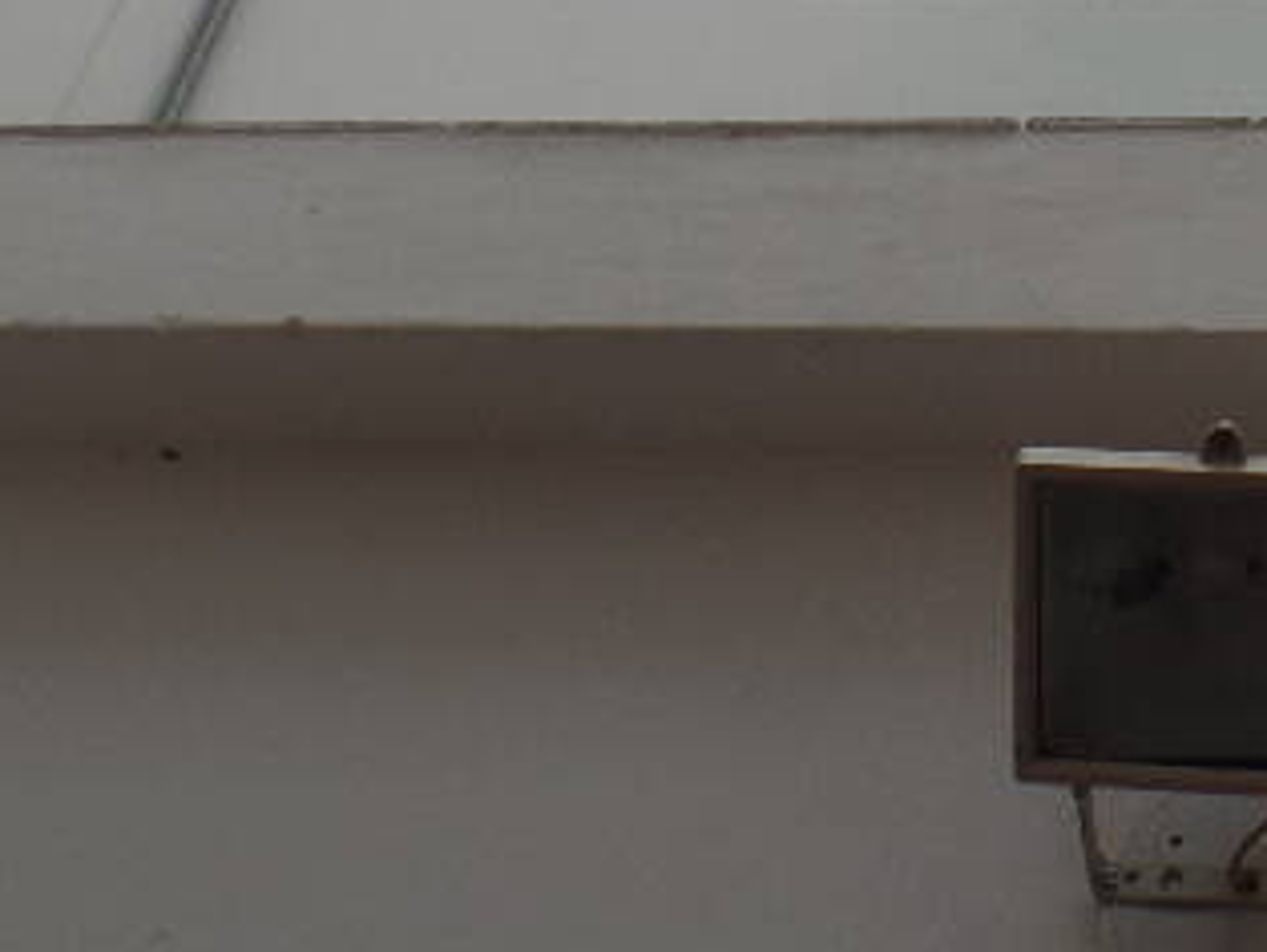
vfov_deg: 18.8
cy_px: -109
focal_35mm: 75
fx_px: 2747
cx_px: 1311
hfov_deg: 24.6
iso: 80
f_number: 3.5
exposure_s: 1/250
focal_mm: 4.1
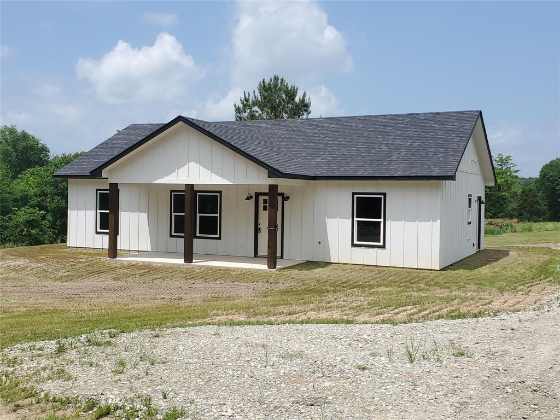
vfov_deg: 53.1
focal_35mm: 26
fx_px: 421
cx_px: 280
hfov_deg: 67.3
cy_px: 210
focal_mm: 4.3
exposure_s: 1/1635
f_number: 2.4
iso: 50
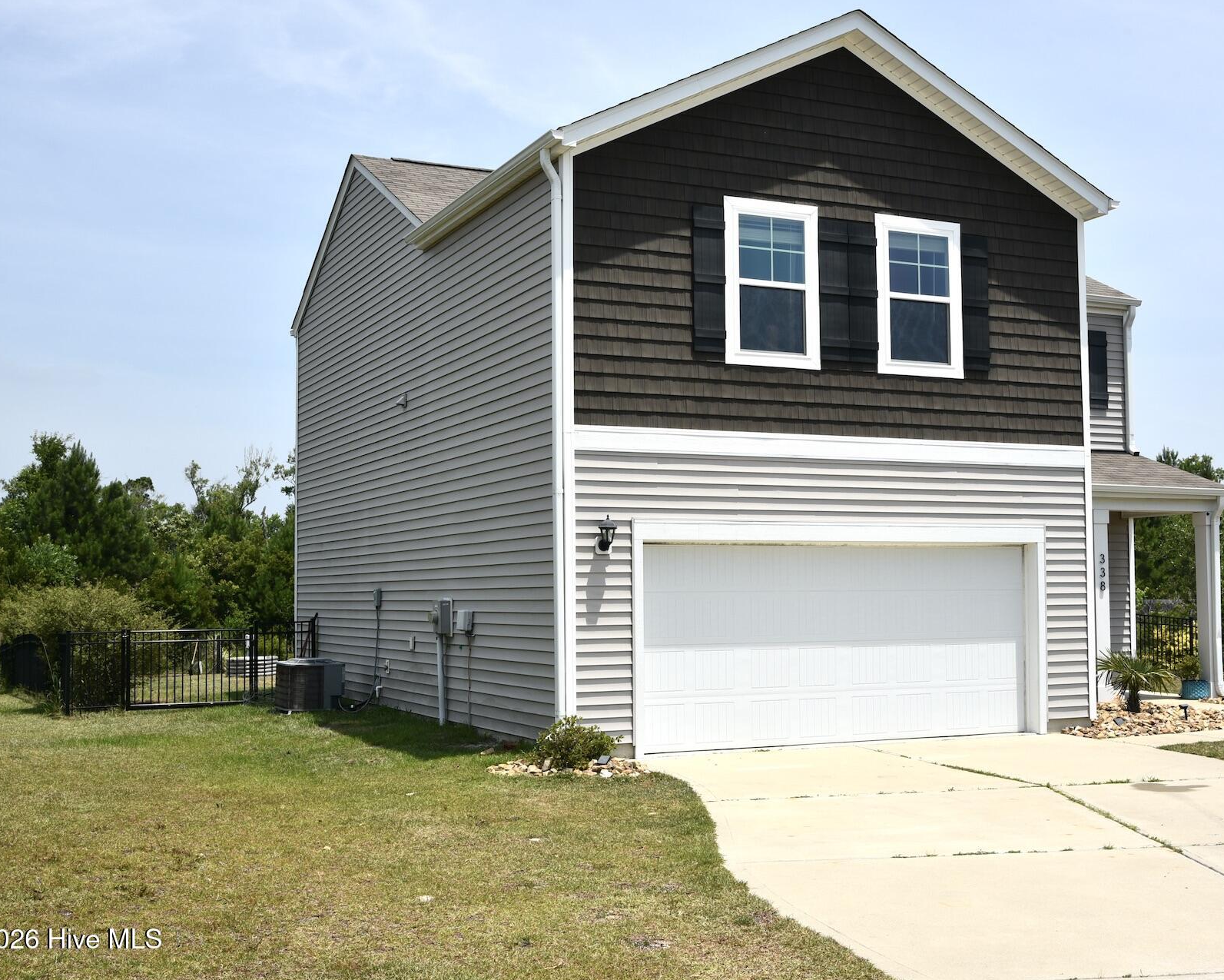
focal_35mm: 43
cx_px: 693
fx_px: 1558
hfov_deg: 42.8
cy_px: 490
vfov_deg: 34.9
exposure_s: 1/200
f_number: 13
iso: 100
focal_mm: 38
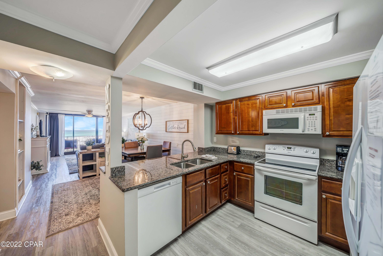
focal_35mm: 12
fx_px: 128
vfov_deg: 90.0
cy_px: 128
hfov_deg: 112.6
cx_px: 192
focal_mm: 12
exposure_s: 1/5
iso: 100
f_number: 5.6
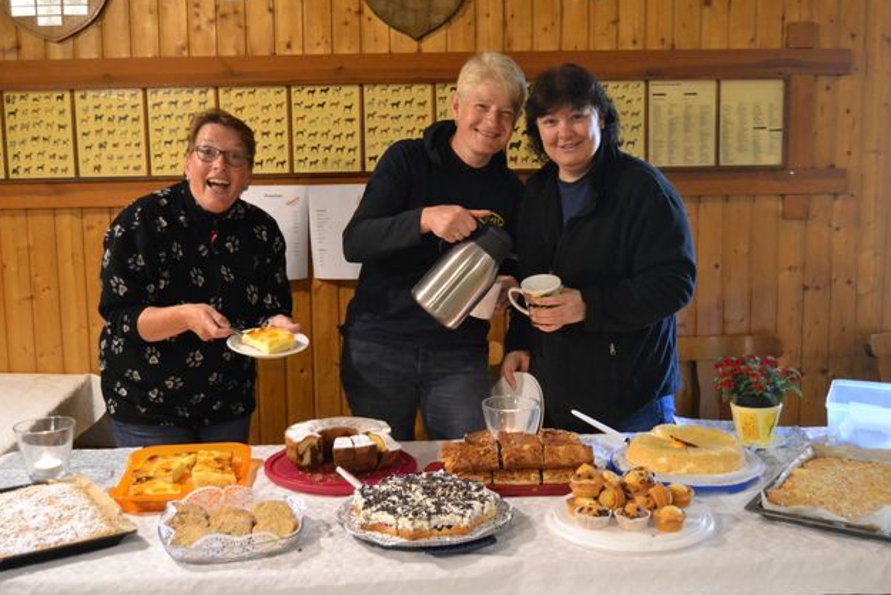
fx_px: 1064
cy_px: 296
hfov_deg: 45.4
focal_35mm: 43
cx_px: 448
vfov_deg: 31.2
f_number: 4
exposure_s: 1/30
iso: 3200
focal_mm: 28
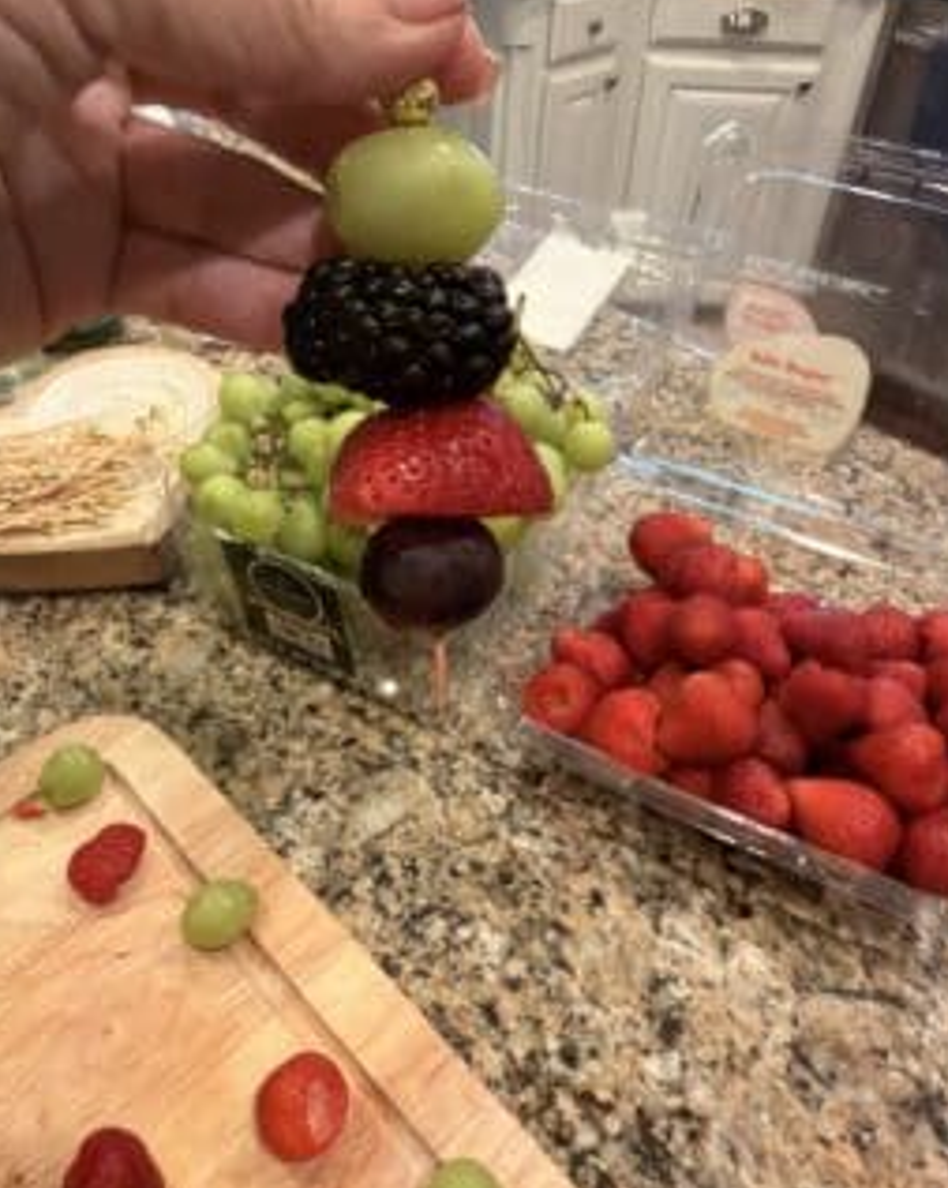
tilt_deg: -39.4
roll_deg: -3.5
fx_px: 948
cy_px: 551
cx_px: 474
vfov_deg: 64.0
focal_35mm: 27
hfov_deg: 53.1
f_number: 2.2
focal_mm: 2.22
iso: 500
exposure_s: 1/60
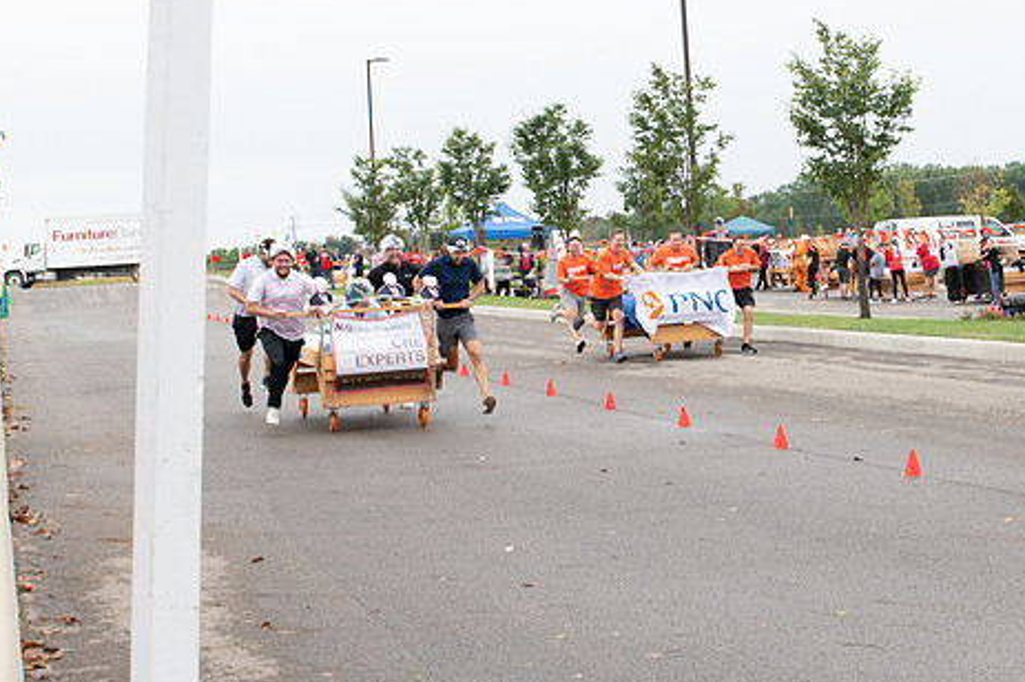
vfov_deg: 19.6
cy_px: 185
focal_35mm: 69
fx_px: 1963
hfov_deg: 28.9
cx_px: 753
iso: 640
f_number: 7.1
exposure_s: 1/250
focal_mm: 26
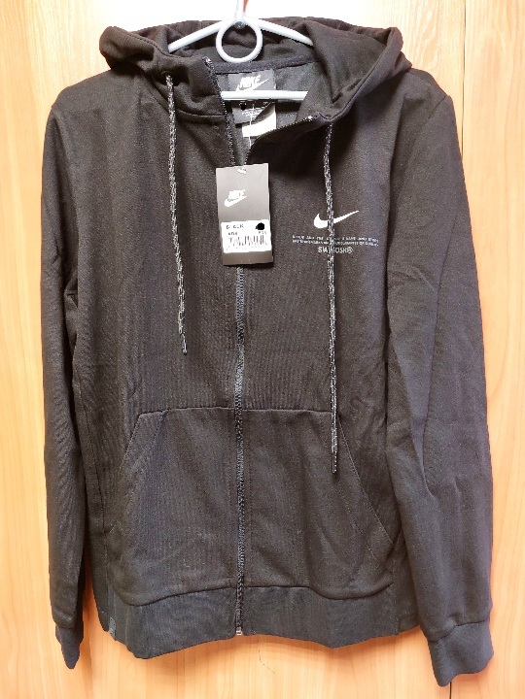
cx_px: 262
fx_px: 485
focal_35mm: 24
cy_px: 350
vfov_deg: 71.6
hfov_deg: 56.8
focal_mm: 5.23
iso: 400
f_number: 1.8
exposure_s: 1/25
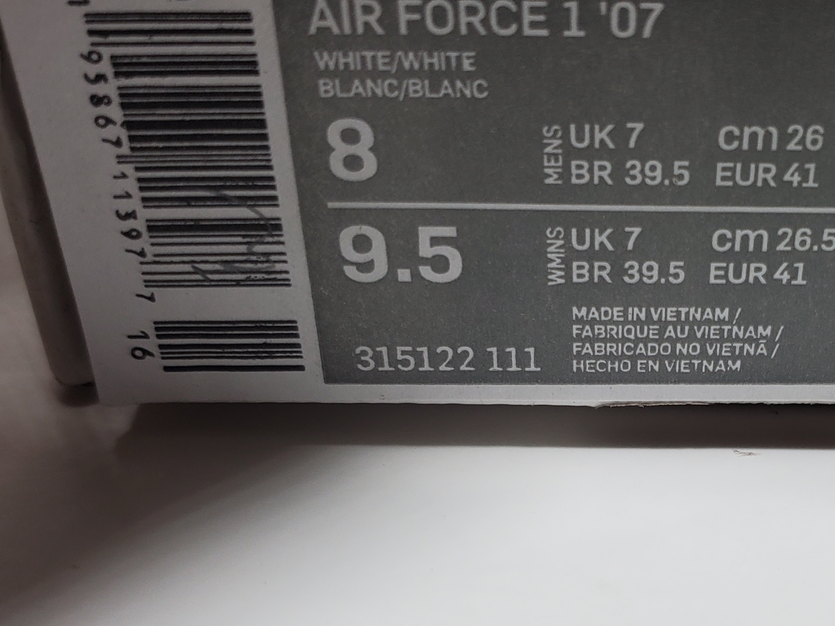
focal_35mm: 55
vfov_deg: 26.1
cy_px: 499
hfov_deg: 33.5
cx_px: 712
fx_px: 1327
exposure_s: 1/410
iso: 50
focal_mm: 4.3
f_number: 1.5
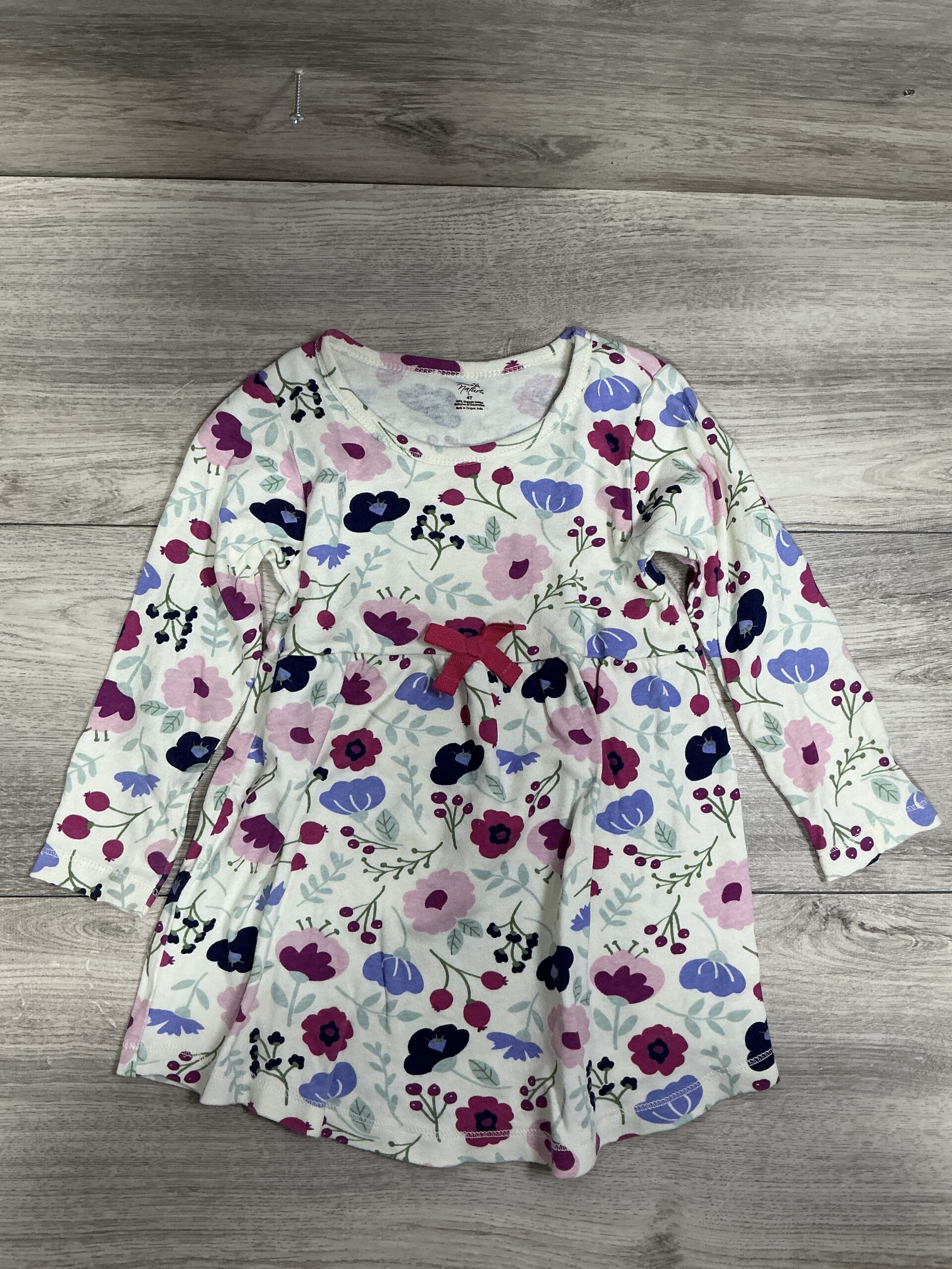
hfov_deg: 48.2
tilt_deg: -84.5
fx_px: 1063
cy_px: 634
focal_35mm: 29
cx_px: 476
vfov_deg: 61.7
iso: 64
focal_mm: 3
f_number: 1.8
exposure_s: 1/100
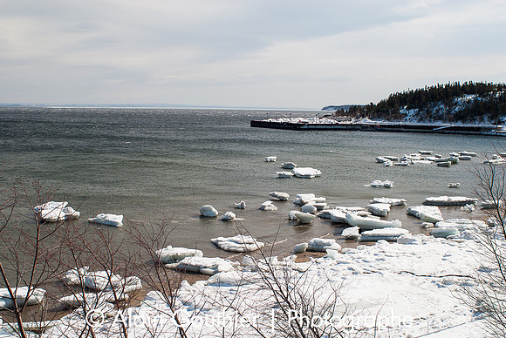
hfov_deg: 46.4
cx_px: 253
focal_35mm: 42
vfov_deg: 32.0
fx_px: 591
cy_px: 169
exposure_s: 1/500
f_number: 8
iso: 100
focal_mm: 28
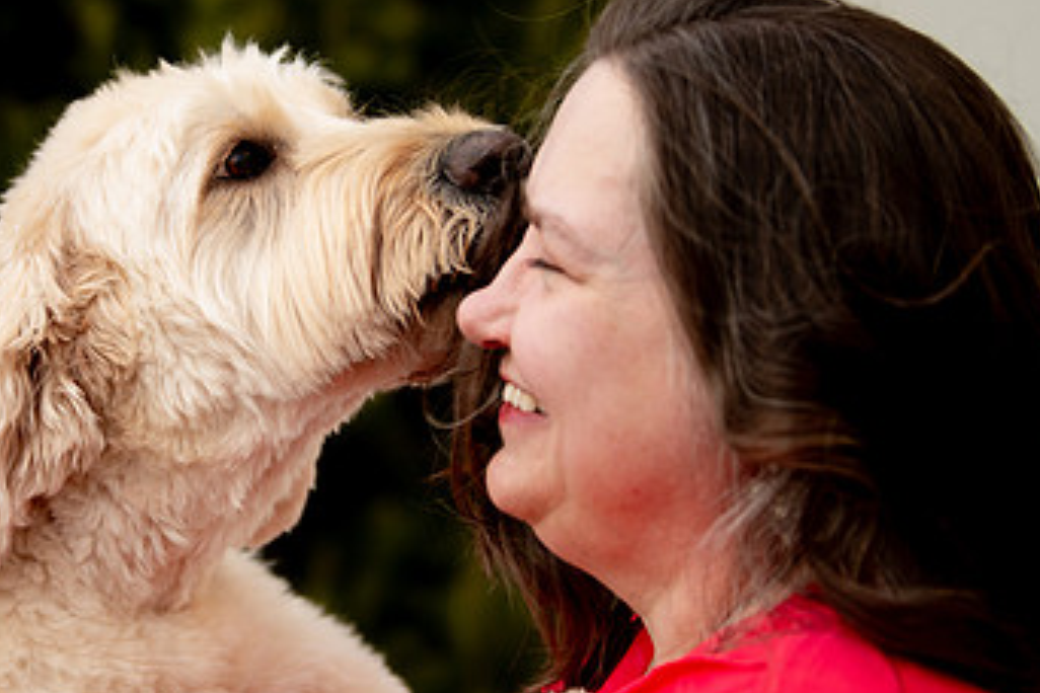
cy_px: 327
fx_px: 4015
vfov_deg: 9.9
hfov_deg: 14.7
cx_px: 234
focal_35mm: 139
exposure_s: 1/250
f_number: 3.2
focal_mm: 82
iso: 200
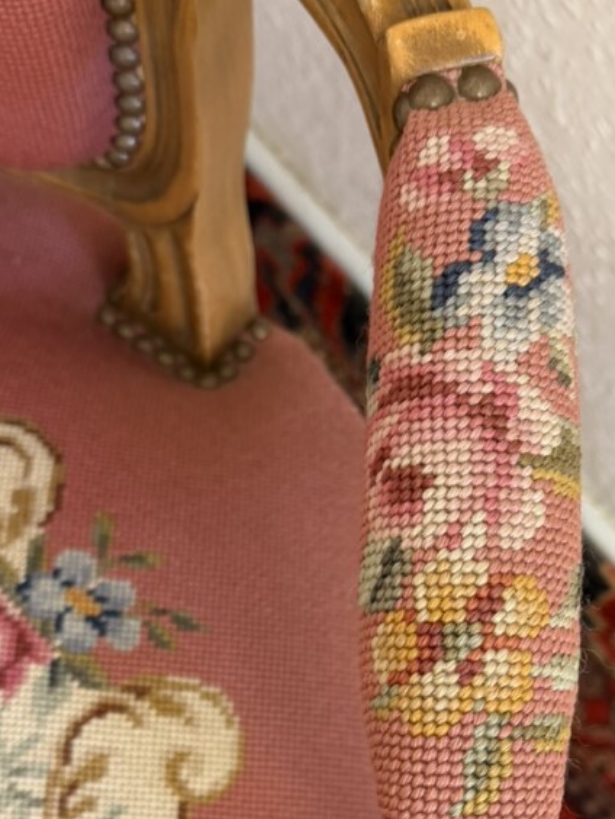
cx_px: 341
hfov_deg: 28.6
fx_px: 1208
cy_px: 590
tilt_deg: -77.4
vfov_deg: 36.8
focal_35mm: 51
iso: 200
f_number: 1.78
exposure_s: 1/50
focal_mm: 6.76
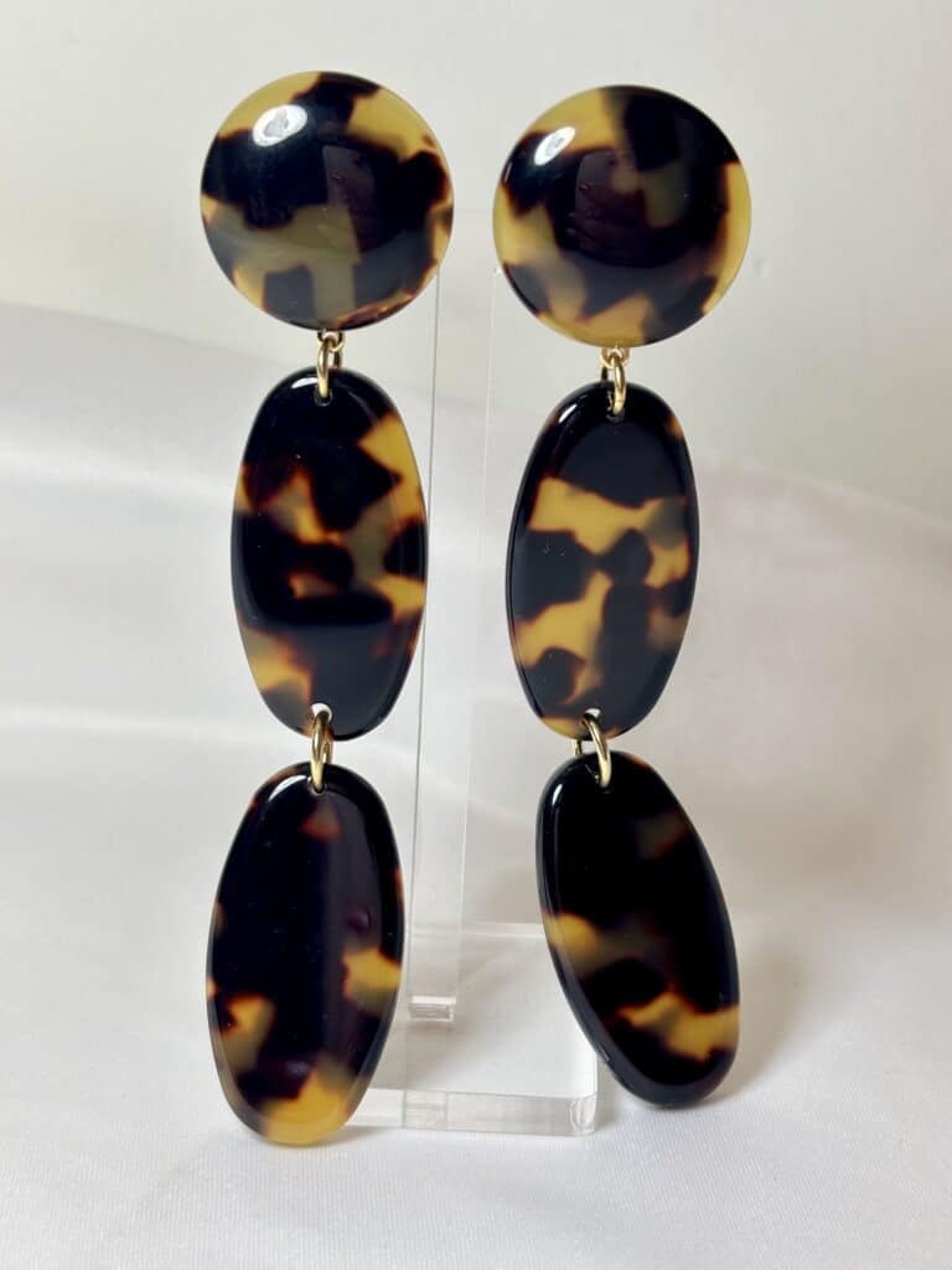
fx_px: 1907
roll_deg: -1.7
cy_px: 635
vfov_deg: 36.8
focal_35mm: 52
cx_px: 476
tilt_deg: -21.0
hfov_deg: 28.0
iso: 32
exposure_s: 1/245
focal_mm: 5.96
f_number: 1.6
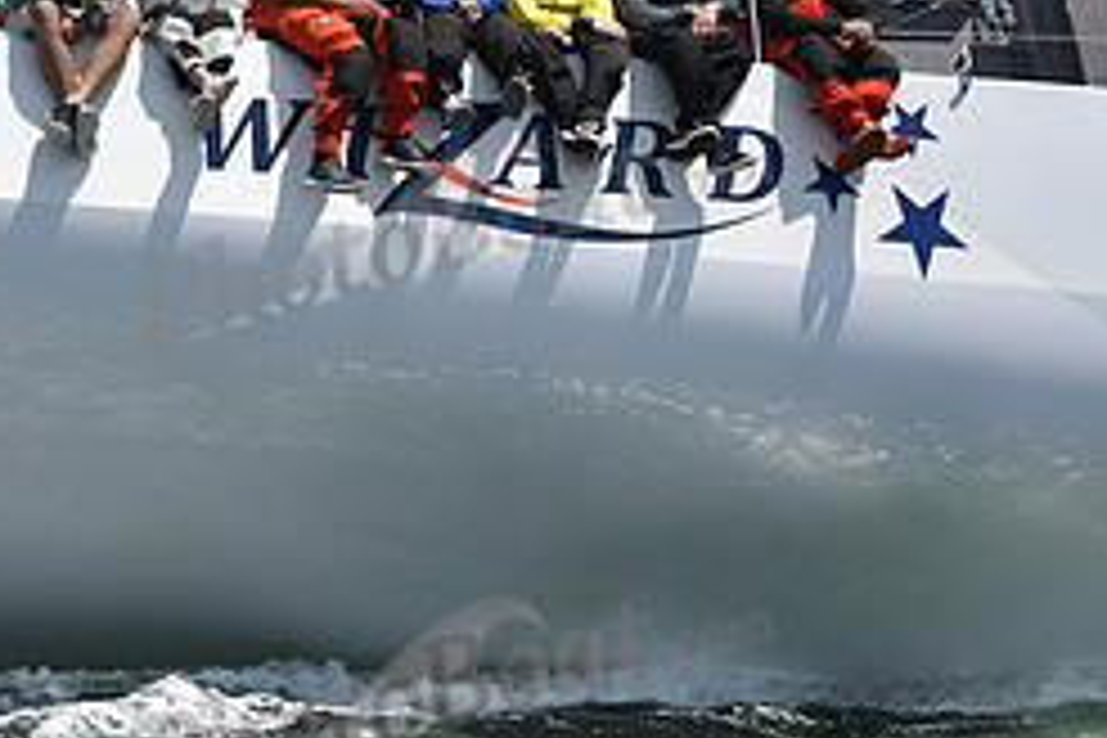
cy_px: 61
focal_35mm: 165
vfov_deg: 8.3
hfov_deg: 12.3
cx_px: -90
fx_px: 5073
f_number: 8
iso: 250
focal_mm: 70
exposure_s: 1/1250
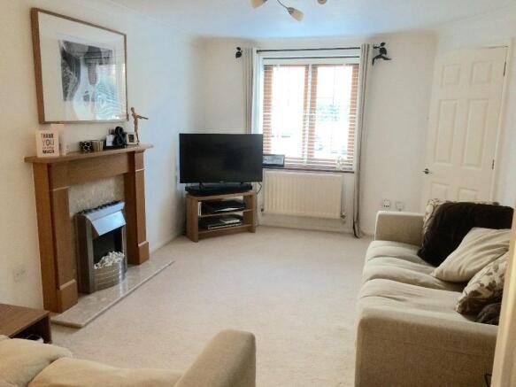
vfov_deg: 48.2
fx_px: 432
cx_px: 258
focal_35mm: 29
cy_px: 194
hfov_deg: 61.7
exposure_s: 1/30
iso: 125
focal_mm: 4.15
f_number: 2.2
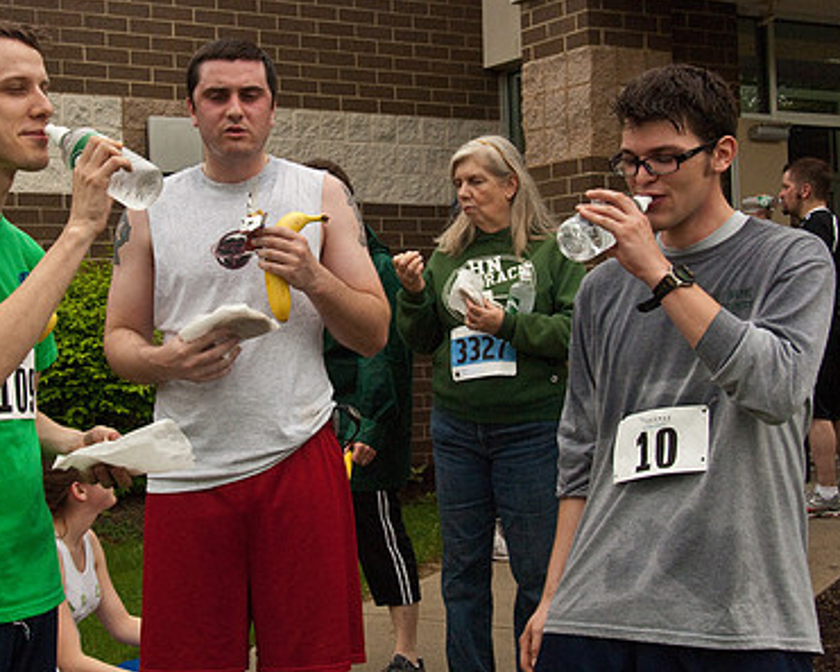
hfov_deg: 29.6
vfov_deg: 23.9
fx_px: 1585
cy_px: 282
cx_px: 335
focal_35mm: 64
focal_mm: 29
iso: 800
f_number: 8.5
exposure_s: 1/500
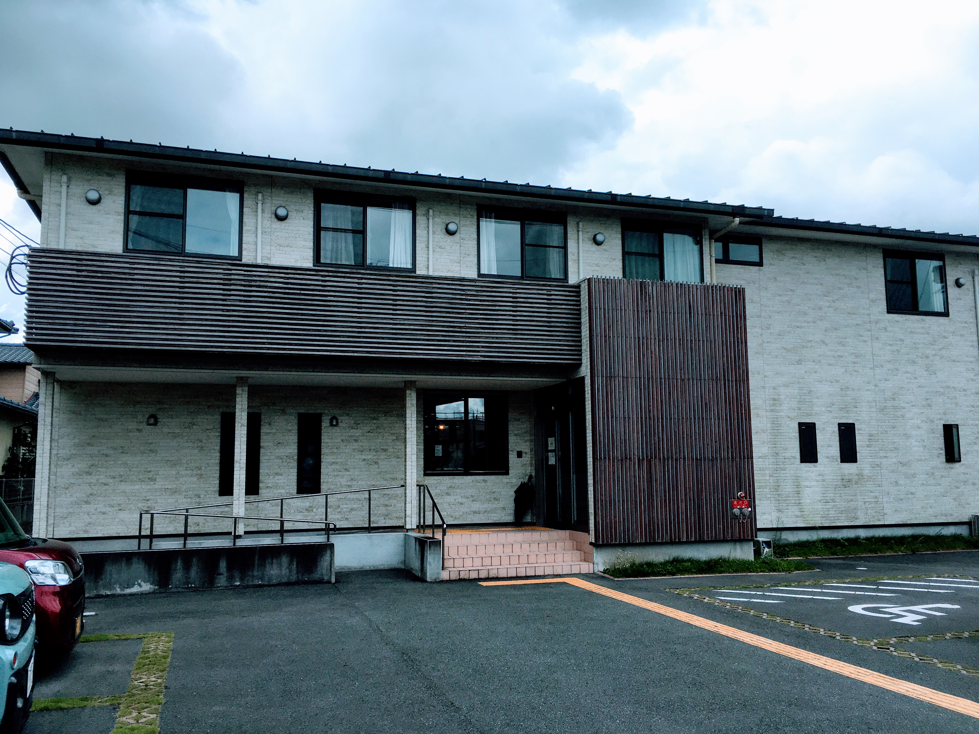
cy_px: 367
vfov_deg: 48.2
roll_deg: +0.8
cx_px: 490
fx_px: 820
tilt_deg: +7.5
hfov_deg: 61.7
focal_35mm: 29
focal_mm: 4.15
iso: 25
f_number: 2.2
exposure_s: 1/1221
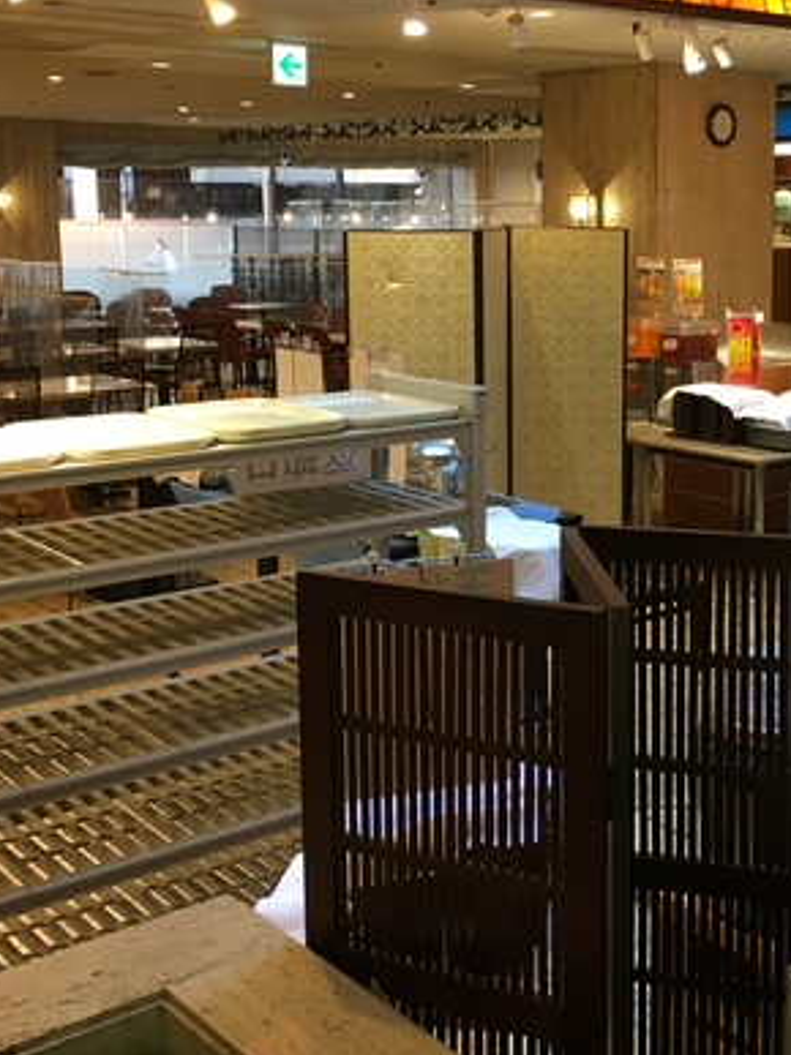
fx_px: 1463
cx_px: 633
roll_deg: -0.8
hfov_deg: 29.6
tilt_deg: -9.1
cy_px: 428
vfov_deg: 39.5
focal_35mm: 48
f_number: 2.2
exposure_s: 1/30
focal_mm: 4.15
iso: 64
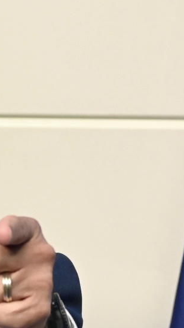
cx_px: -153
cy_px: 139
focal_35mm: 486
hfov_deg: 2.5
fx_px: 4218
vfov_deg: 4.4
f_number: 5.6
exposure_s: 1/250
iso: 2500
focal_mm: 105
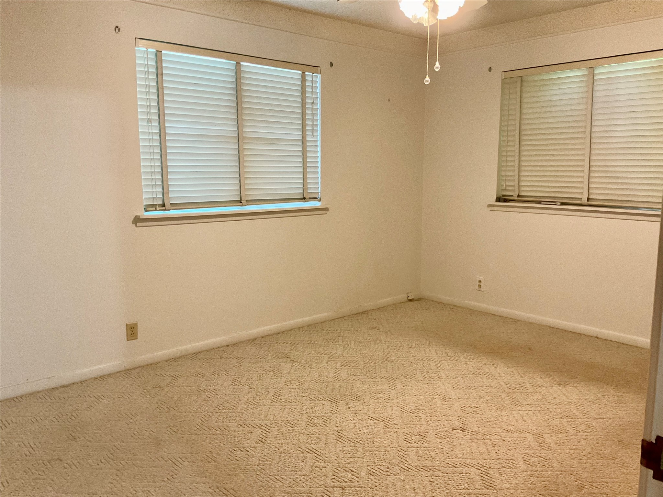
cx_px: 332
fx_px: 555
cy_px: 248
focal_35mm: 29
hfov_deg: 61.7
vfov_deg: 48.2
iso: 250
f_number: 1.8
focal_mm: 3
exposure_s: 1/60
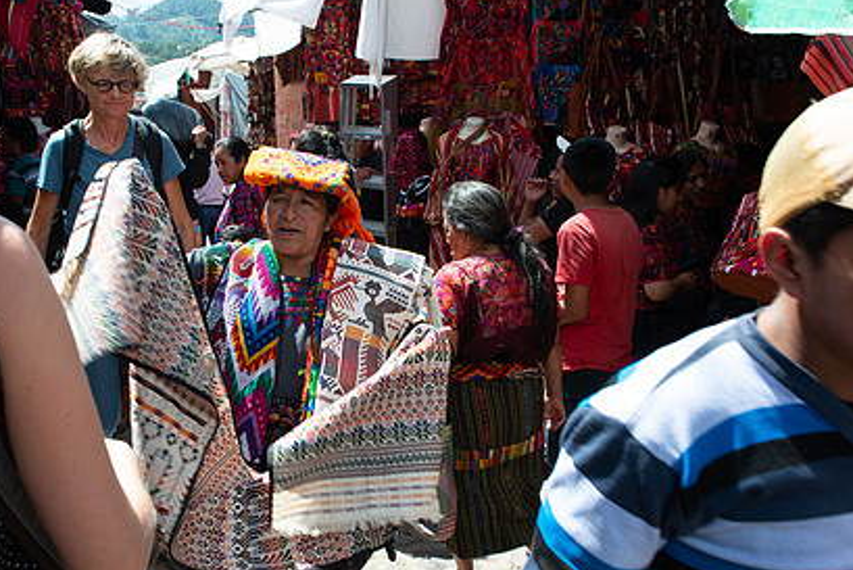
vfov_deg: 38.8
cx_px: 327
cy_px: 329
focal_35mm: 34
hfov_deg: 55.2
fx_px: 806
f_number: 9
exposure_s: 1/160
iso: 200
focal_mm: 24
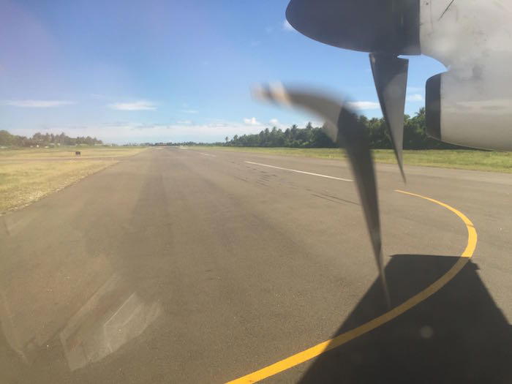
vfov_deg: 48.2
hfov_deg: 61.7
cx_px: 256
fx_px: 429
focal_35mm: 29
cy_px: 192
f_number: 2.2
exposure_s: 1/942
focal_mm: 4.15
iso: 32
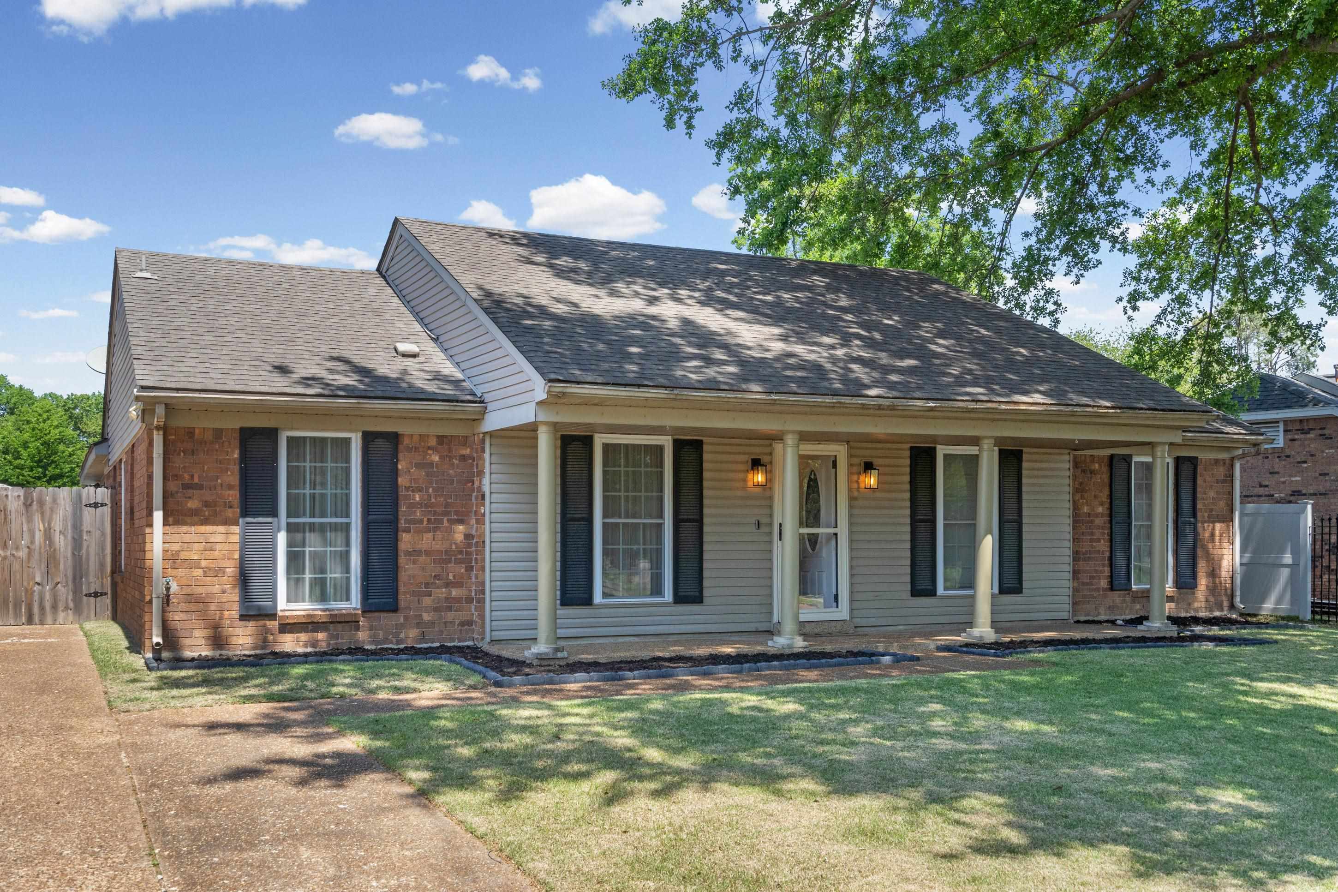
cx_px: 669
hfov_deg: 57.2
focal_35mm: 33
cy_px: 446
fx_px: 1226
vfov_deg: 40.0
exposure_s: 1/400
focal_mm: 33
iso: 800
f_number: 9
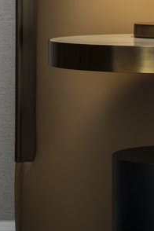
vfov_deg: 10.0
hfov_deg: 6.7
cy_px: -22
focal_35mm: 203
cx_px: 191
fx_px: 1302
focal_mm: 50
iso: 100
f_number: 14
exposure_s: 1/2
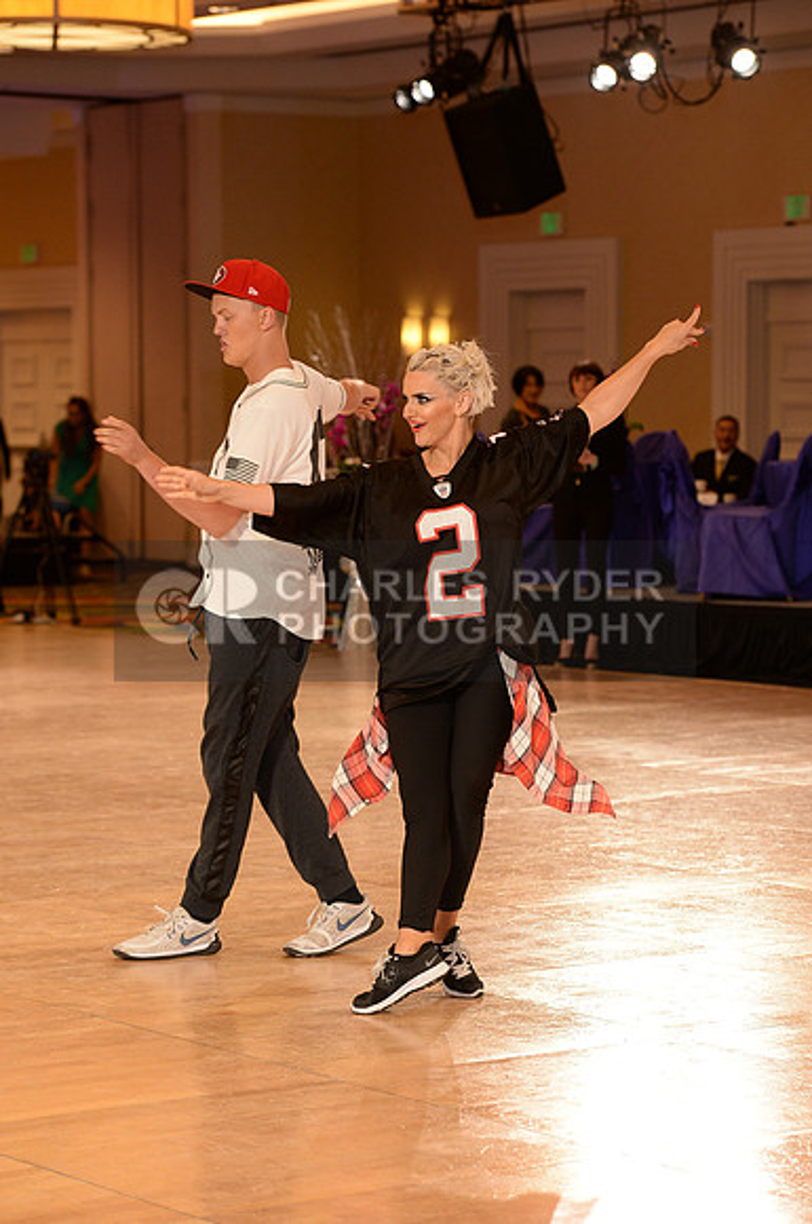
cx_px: 406
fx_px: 3800
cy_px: 612
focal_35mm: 112
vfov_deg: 18.3
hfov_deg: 12.2
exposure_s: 1/250
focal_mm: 112
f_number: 4.5
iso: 1600
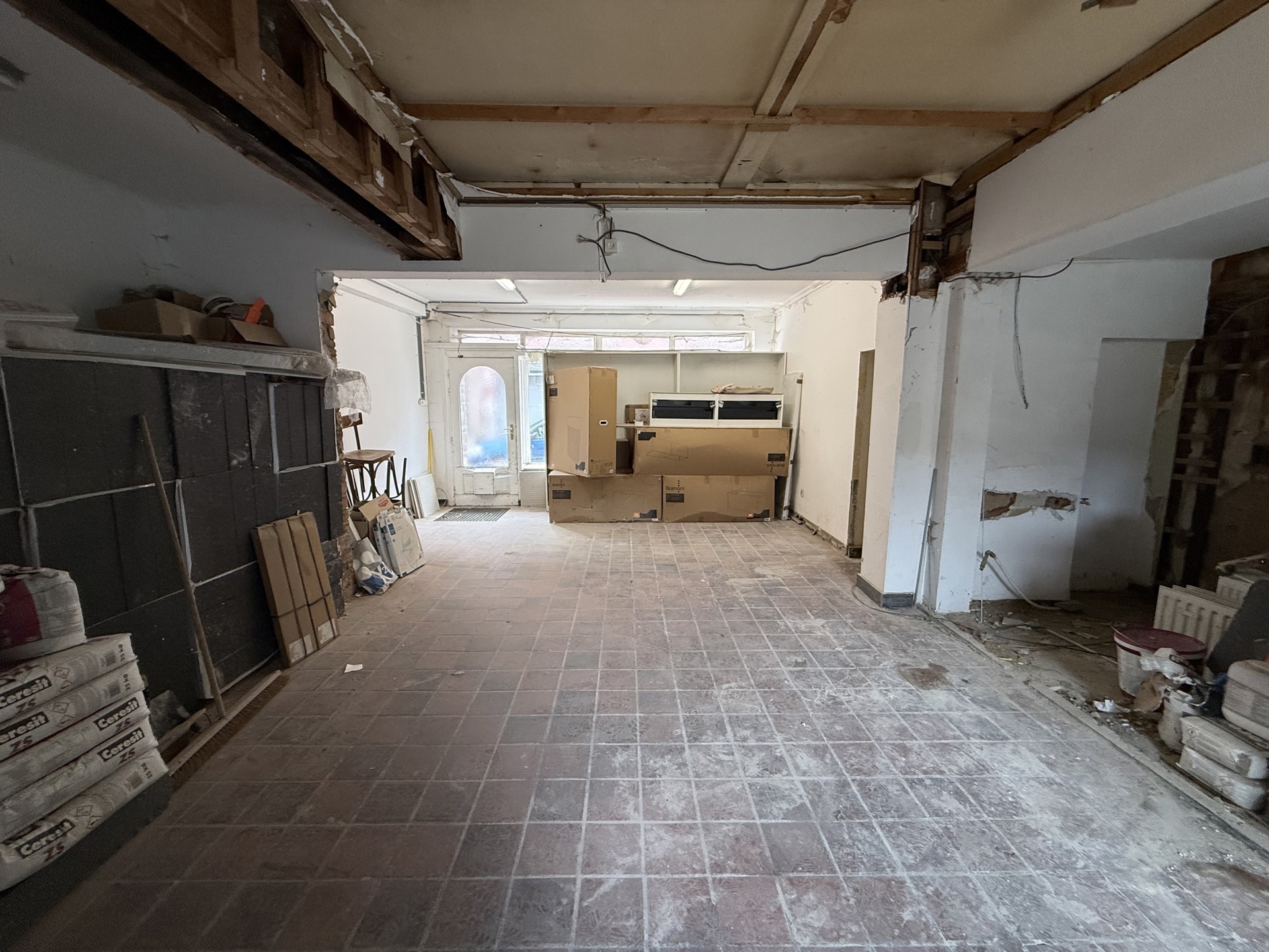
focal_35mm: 14
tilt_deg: -7.8
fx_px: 513
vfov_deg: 85.7
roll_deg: -0.1
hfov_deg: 102.1
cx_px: 634
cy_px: 476
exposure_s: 1/99
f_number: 2.2
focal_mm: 2.22
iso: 200
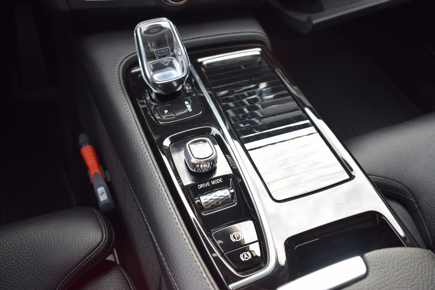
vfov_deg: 40.0
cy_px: 145
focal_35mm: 33
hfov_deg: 57.2
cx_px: 218
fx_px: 399
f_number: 4.5
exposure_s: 1/80
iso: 400
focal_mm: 22
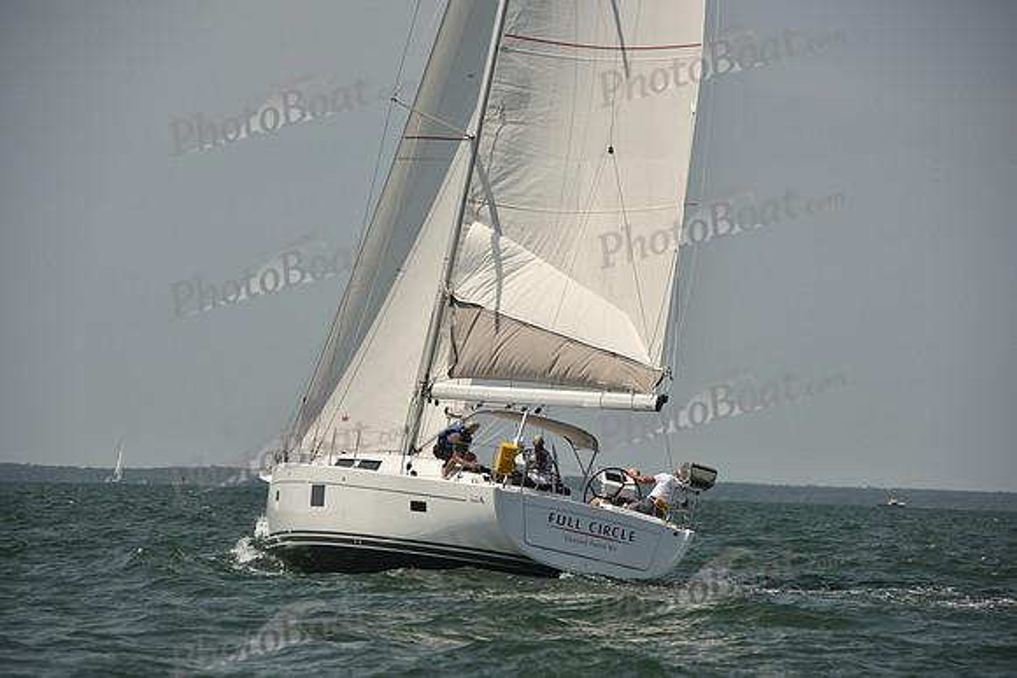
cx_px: 508
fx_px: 5651
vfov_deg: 6.9
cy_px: 339
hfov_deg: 10.3
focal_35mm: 200
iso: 320
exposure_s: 1/1000
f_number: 8
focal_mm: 200
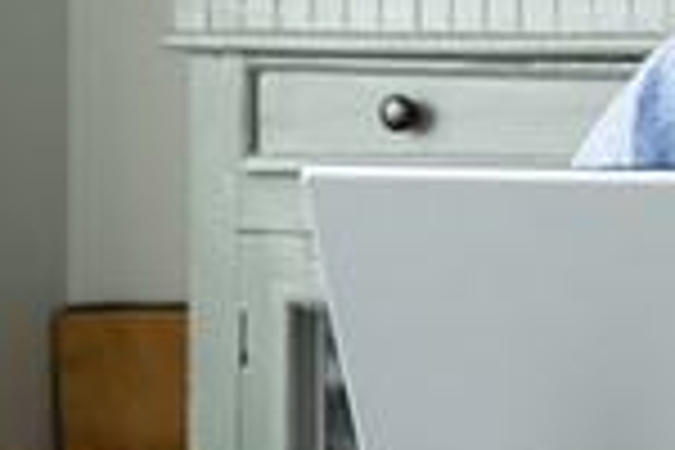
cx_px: 580
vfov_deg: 7.7
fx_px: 3337
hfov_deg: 11.5
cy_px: 20
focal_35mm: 178
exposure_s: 1/320
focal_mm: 46
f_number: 2.8
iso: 125
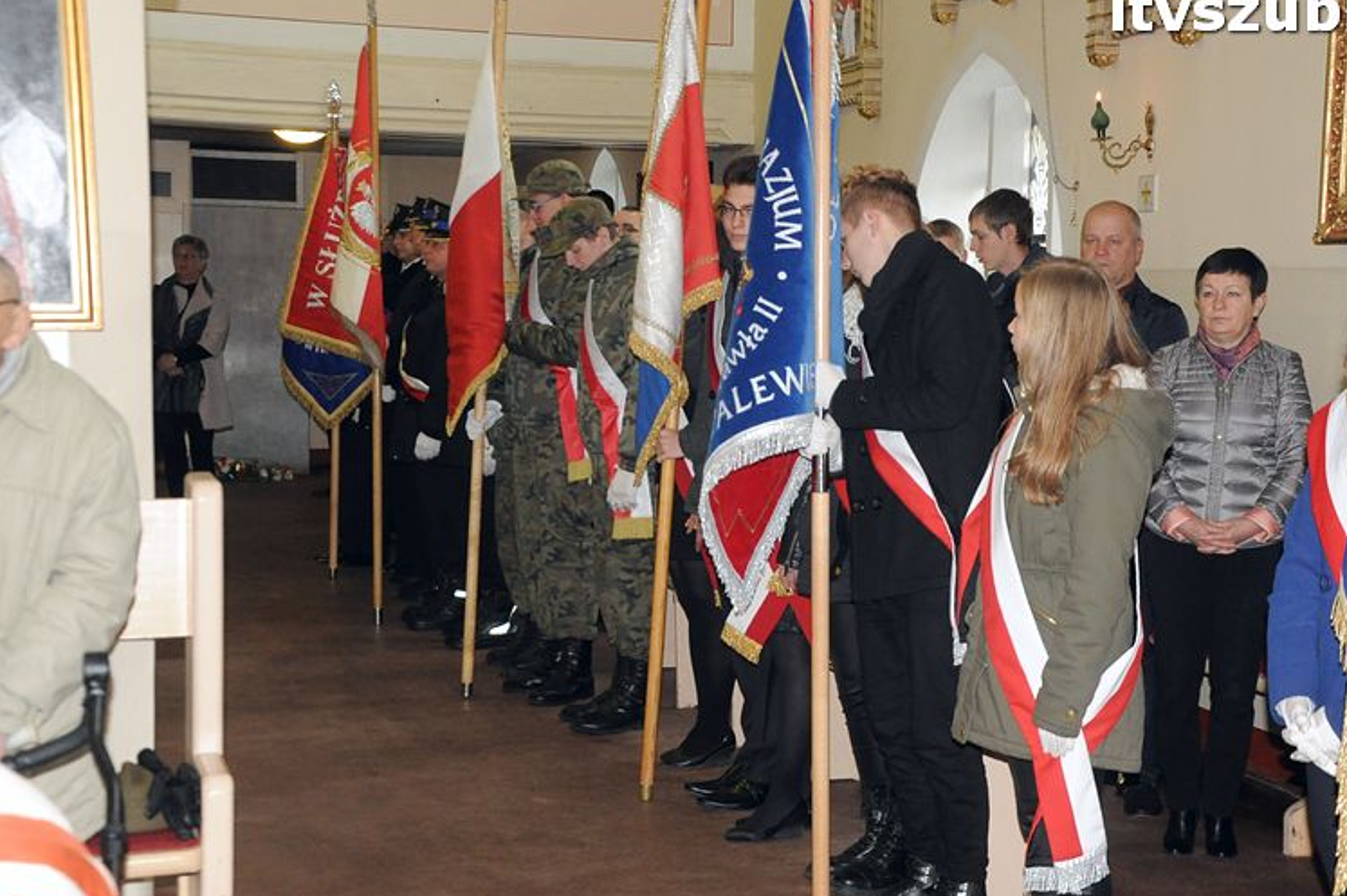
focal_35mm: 58
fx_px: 2169
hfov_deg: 34.5
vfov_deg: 23.3
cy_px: 464
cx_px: 750
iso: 1600
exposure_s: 1/60
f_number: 5
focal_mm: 34
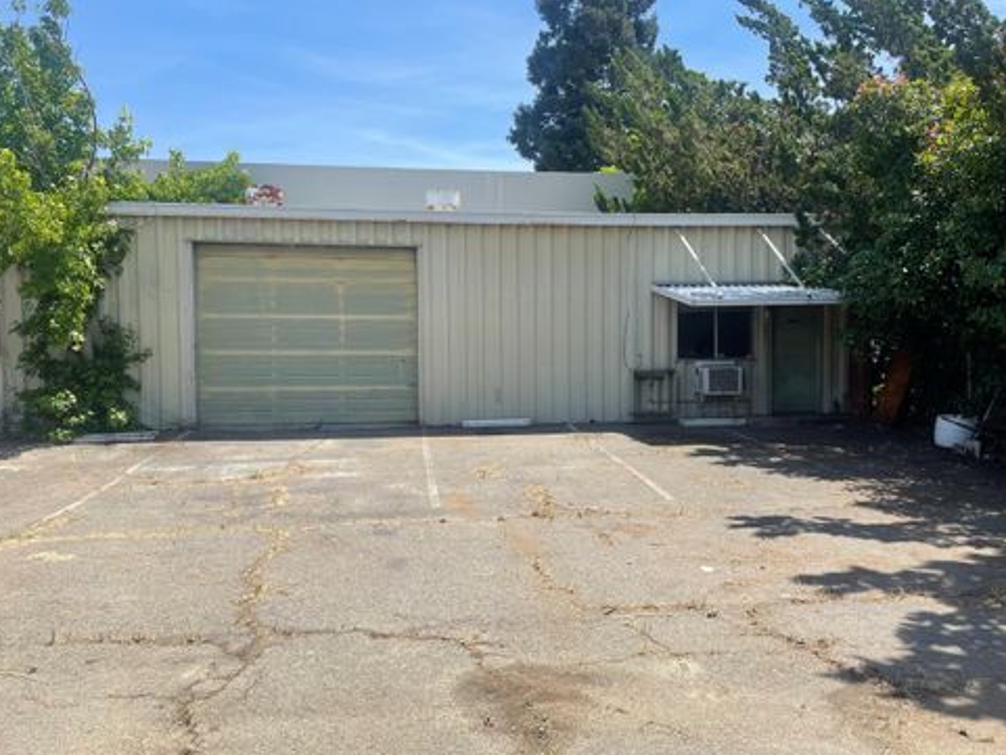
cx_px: 510
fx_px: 785
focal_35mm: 27
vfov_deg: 51.4
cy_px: 375
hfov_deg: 65.3
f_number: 1.6
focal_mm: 4.2
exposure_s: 1/2564
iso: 32
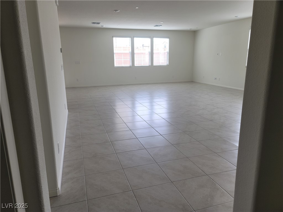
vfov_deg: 54.9
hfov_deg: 69.4
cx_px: 142
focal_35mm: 25
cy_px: 106
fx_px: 204
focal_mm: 7
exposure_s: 1/120
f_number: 1.8
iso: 32
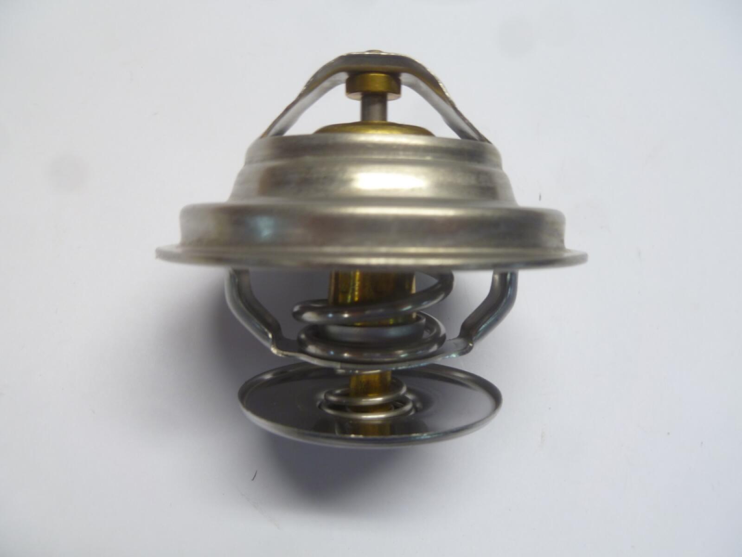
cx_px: 371
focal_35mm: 28
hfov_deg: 63.4
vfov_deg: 49.7
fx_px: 600
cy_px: 278
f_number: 3.3
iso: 80
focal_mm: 5
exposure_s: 1/10
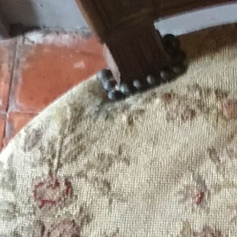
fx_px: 914
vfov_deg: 14.5
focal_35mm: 118
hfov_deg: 14.1
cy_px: 236
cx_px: 325
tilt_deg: -72.4
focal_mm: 3.3
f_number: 2.4
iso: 500
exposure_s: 1/17
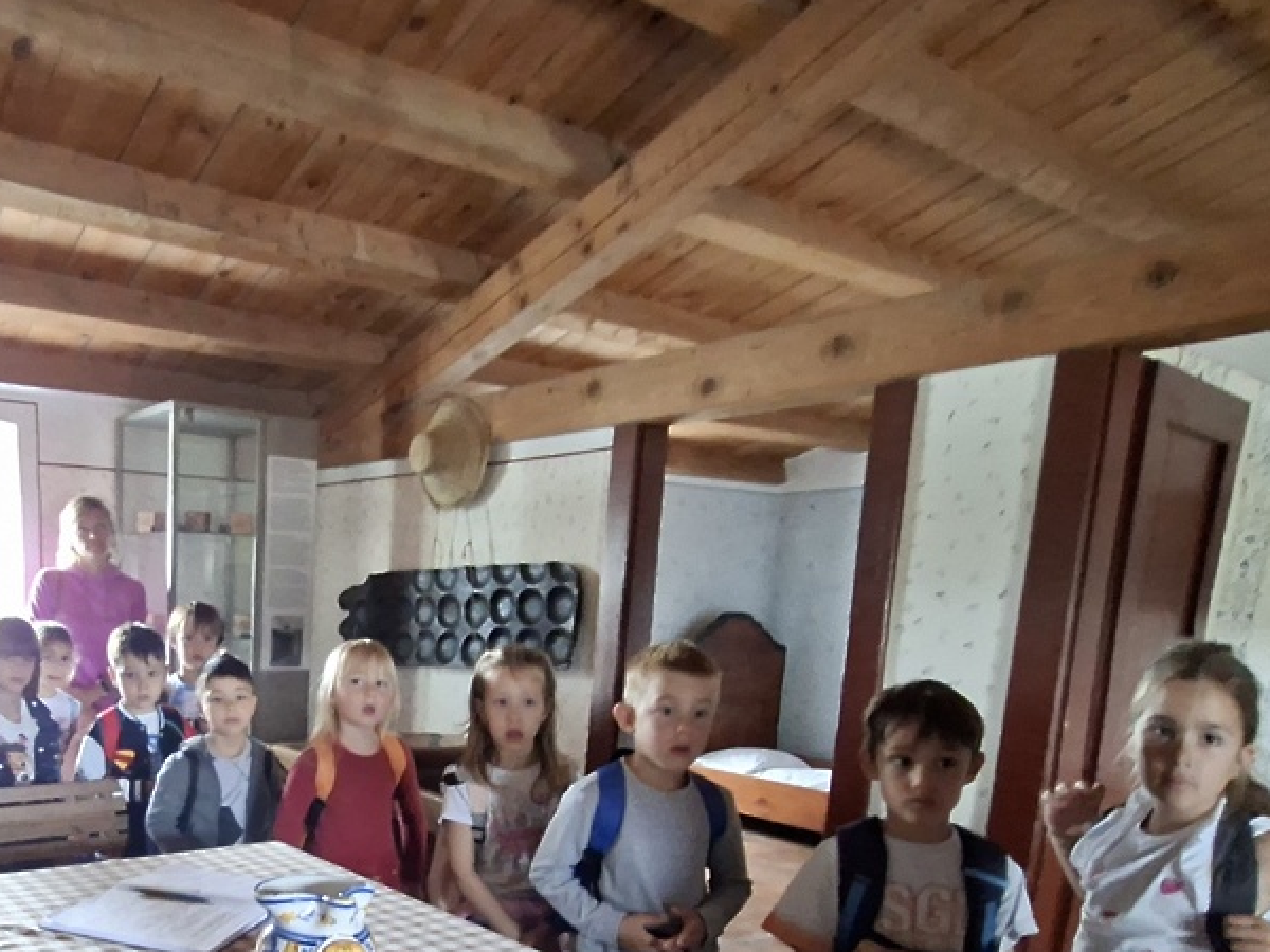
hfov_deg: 63.3
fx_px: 954
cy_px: 779
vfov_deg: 49.5
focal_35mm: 26
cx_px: 315
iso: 500
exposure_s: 1/20
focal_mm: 1.74
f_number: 2.2
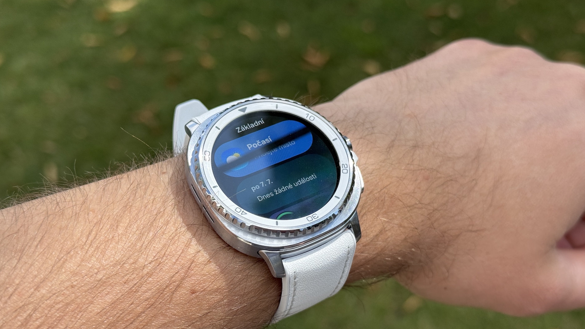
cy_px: 183
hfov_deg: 39.2
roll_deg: +2.1
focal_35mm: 53
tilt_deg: -39.0
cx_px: 295
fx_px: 822
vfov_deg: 22.6
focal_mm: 6.76
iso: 80
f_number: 1.78
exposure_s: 1/2088
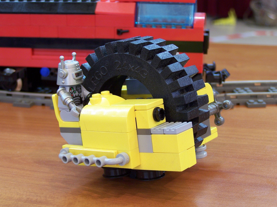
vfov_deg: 21.3
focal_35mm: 69
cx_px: 138
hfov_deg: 28.2
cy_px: 104
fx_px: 552
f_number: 3.2
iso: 80
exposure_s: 1/2
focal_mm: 11.5
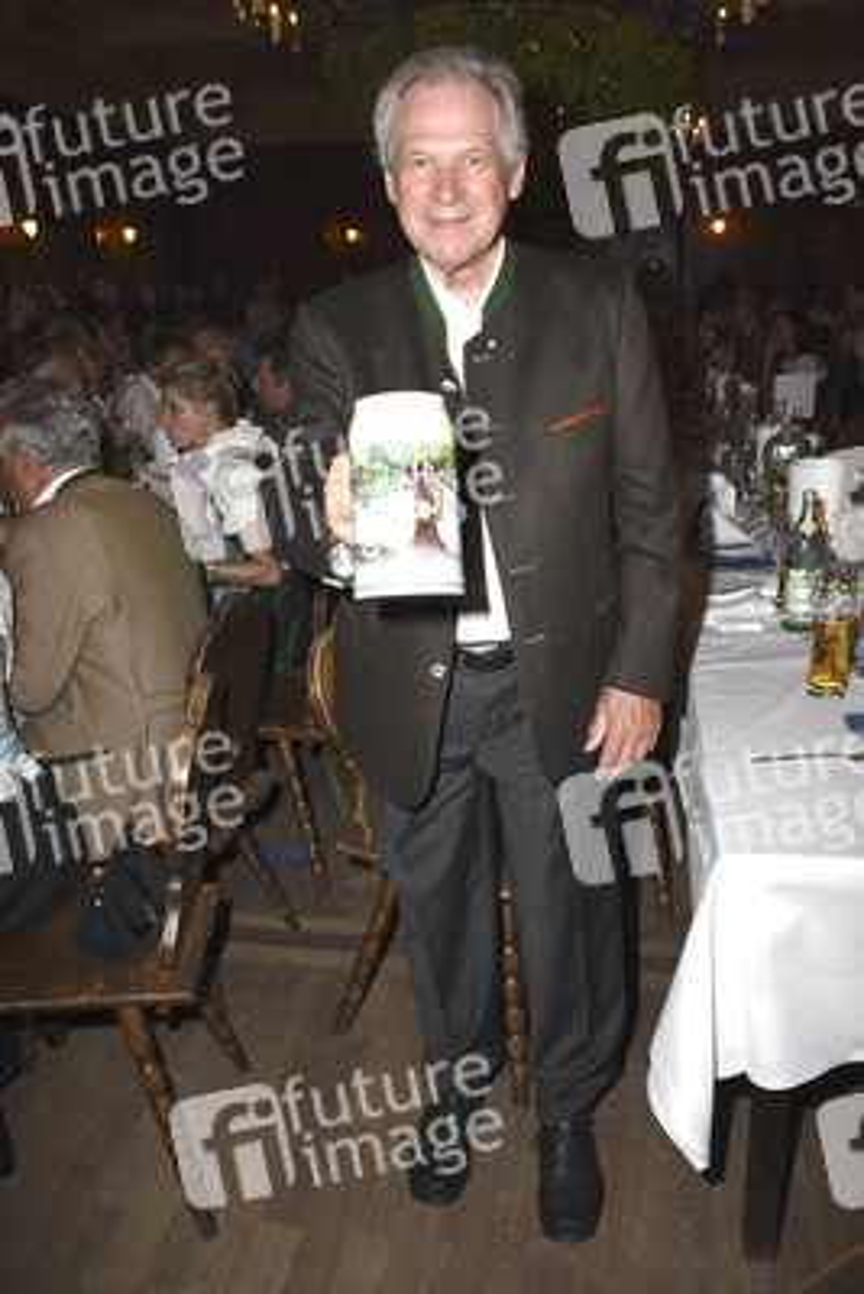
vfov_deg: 57.2
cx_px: 432
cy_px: 647
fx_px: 1187
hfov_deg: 40.0
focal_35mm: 33
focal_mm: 22
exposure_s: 1/125
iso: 640
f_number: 5.6
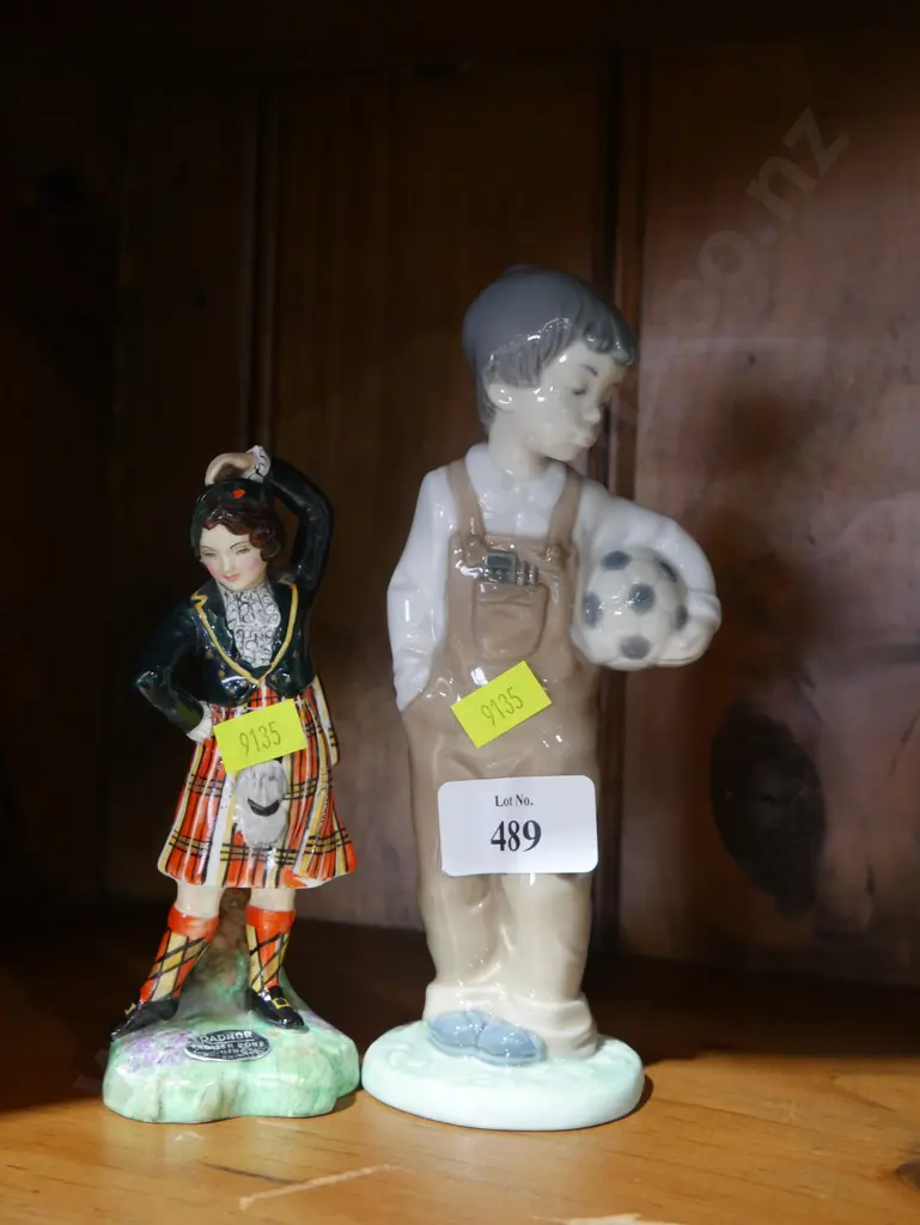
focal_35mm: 40
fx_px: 1416
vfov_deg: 46.8
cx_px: 460
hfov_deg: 36.0
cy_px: 612
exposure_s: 1/60
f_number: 4.5
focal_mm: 20
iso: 1600
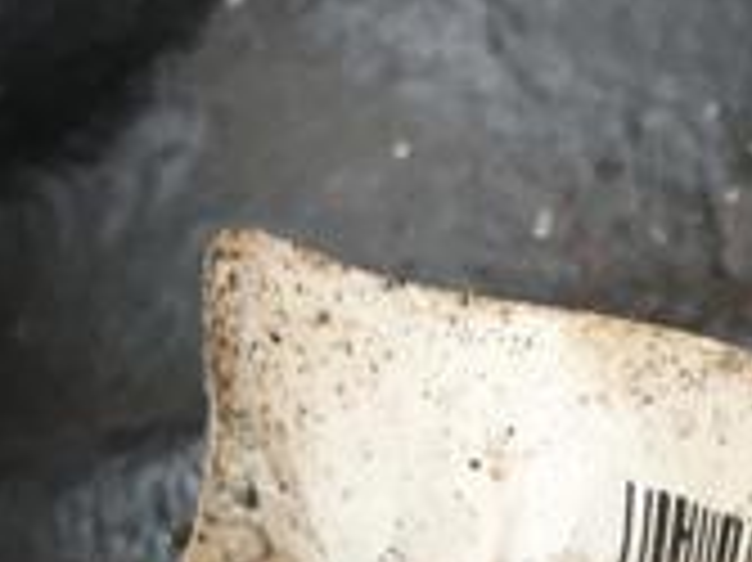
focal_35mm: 111
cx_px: 775
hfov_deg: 17.3
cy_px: 913
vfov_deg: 12.5
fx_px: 2410
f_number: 2.2
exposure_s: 1/33
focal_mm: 4.15
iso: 25
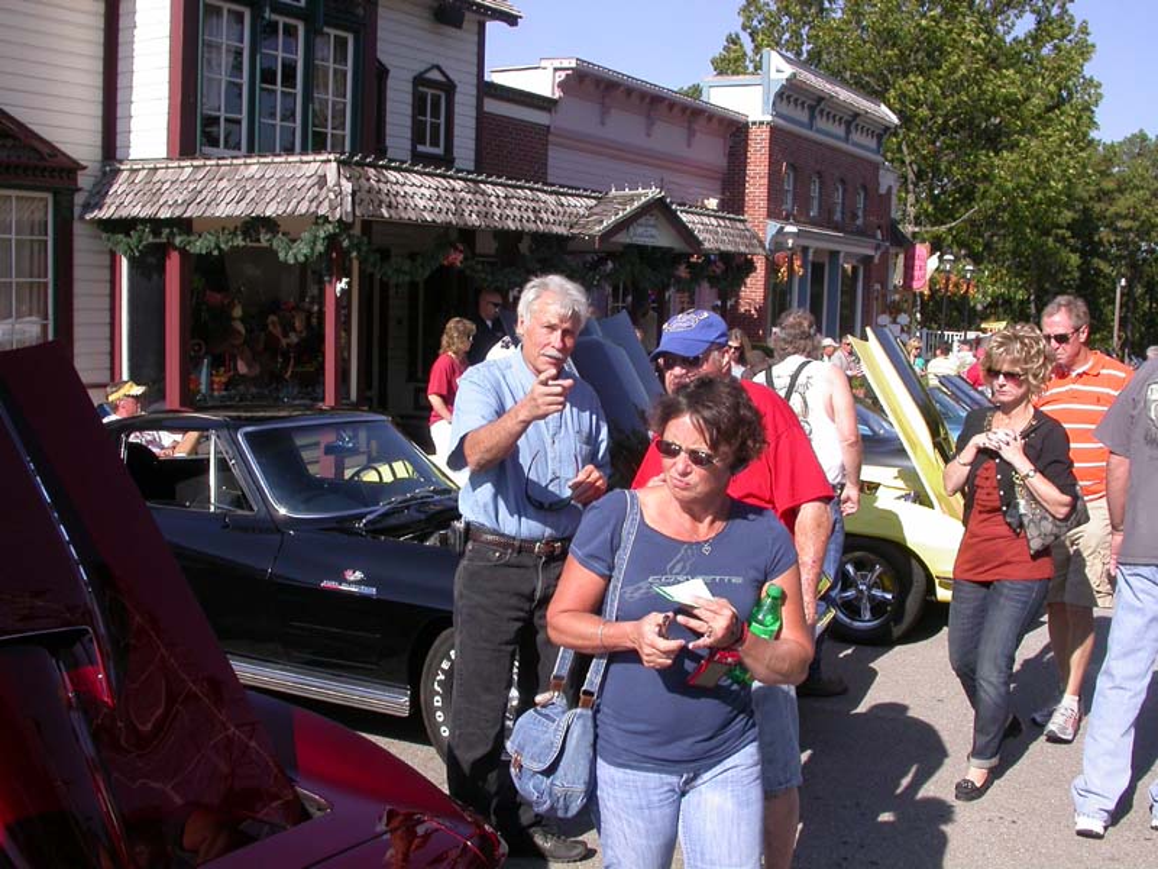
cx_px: 579
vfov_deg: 37.7
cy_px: 434
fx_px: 1271
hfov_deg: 49.0
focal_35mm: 38
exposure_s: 1/291
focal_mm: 7.85
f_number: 6.7
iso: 100
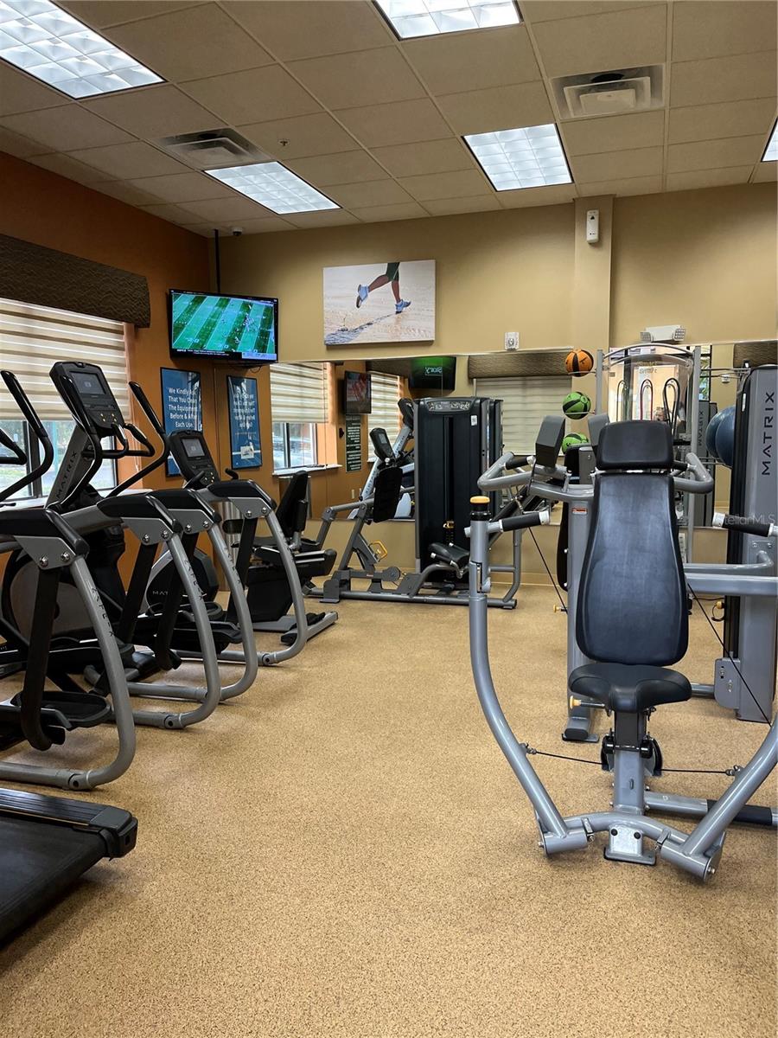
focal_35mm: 26
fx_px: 779
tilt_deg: -8.6
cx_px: 389
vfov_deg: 67.3
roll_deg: +0.8
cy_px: 519
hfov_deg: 53.1
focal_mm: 5.1
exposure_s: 1/120
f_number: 1.6
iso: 125
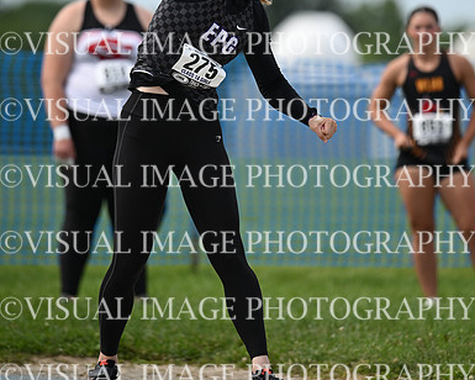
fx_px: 7957
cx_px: 238
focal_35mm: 566
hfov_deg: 3.4
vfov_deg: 2.7
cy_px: 76
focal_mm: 400
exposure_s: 1/4000
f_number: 4.5
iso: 500
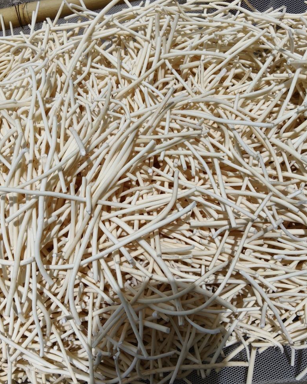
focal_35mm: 29
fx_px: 329
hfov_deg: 50.0
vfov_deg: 60.4
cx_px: 157
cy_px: 189
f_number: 1.8
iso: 64
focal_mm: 3.98
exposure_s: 1/5882
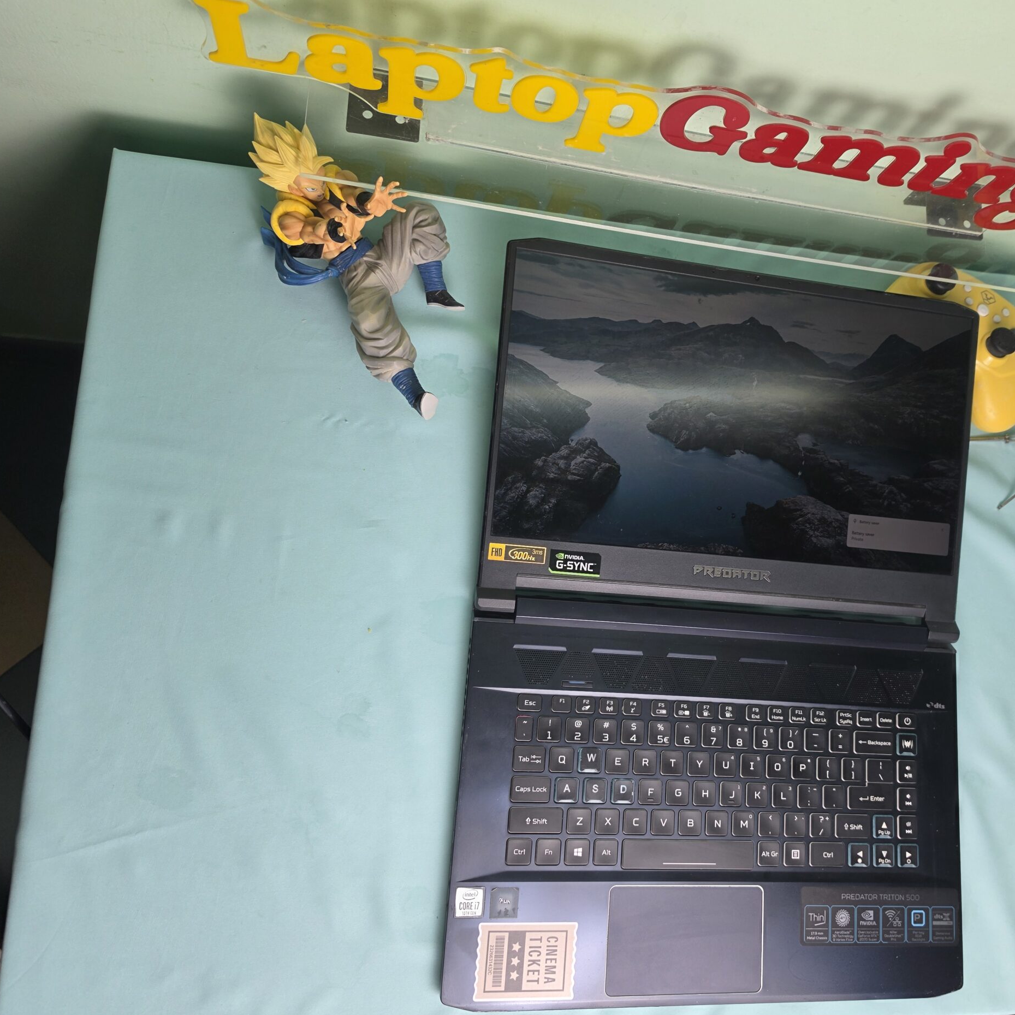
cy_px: 498
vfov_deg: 57.3
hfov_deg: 56.2
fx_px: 929
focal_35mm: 28
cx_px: 666
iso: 12
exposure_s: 1/100
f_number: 1.4
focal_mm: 6.5
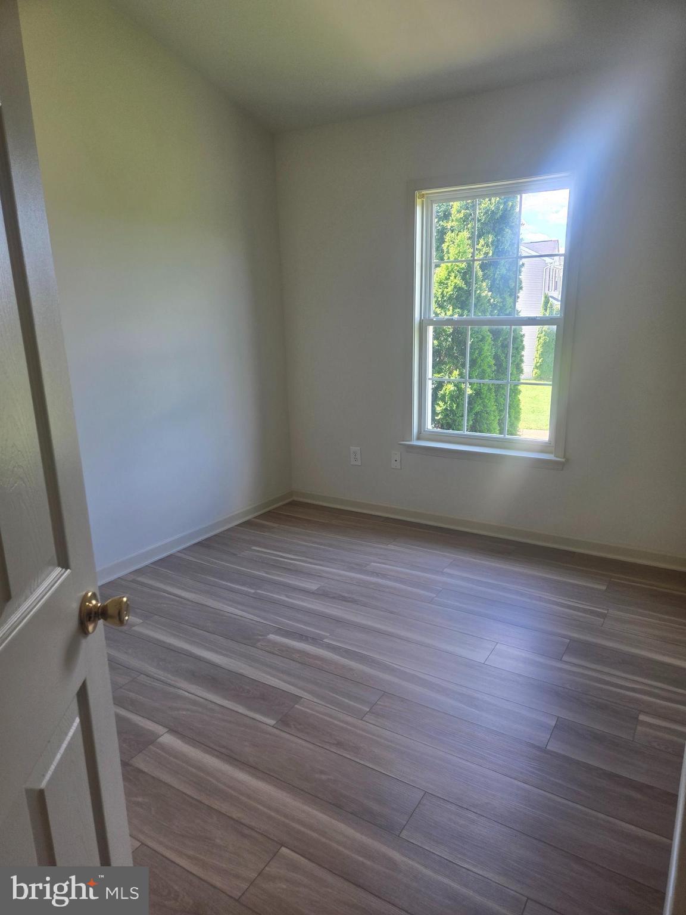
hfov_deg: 58.9
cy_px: 458
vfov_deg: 73.9
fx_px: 608
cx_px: 343
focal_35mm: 23
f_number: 1.8
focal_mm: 5.4
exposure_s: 1/120
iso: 64
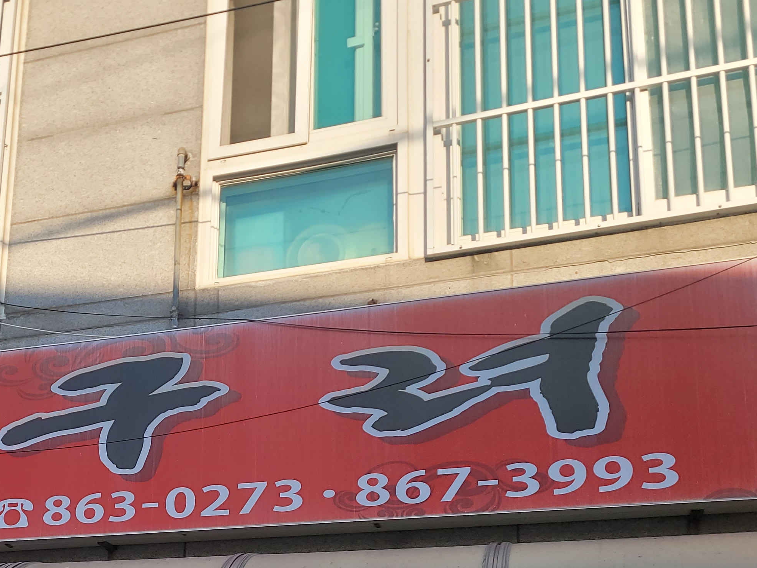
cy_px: 554
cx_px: 135
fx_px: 1159
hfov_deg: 34.9
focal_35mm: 53
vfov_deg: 26.2
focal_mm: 5.4
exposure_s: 1/1044
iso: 40
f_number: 1.8
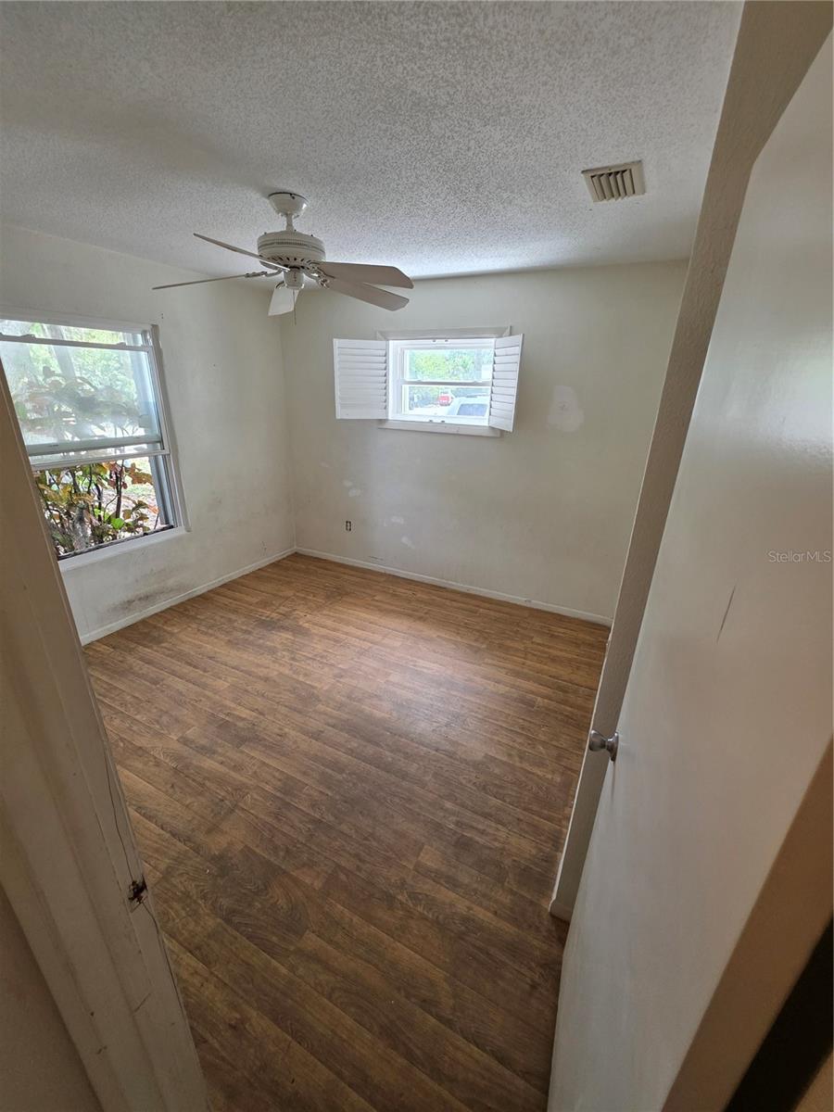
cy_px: 556
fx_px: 418
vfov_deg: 106.2
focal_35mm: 13
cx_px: 417
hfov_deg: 89.9
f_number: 1.9
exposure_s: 1/120
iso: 160
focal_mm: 2.2
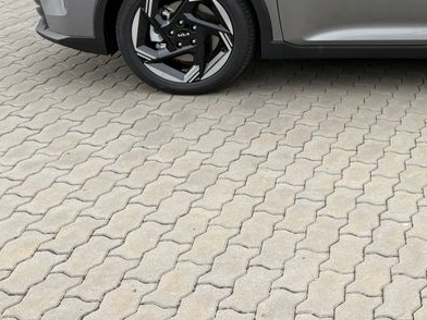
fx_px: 839
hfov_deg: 25.6
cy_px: -48
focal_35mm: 68
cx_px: 512
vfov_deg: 20.4
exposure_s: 1/1175
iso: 50
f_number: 1.6
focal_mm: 5.96
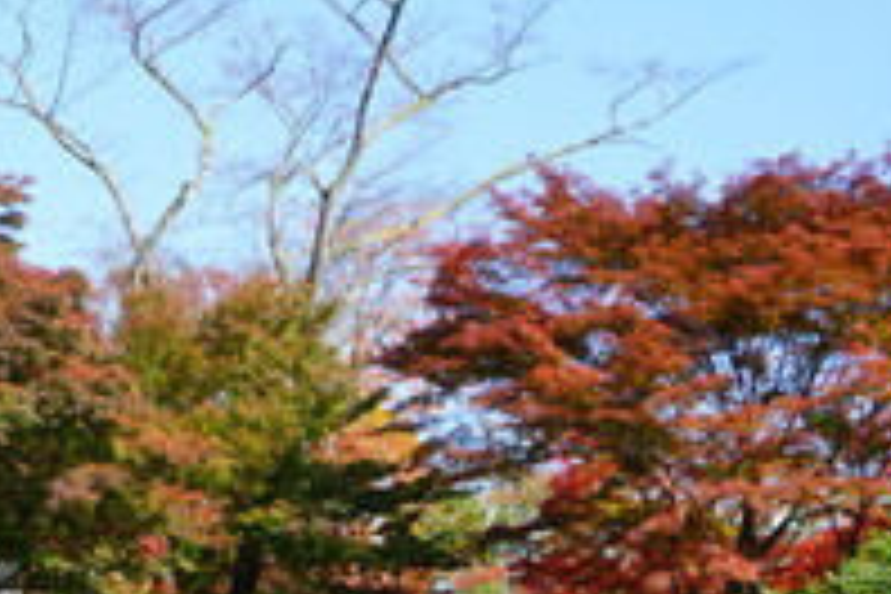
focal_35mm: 96
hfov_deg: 19.7
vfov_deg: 14.1
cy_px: 569
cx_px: -248
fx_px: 2364
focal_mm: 21
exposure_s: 1/100
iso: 100
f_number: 9
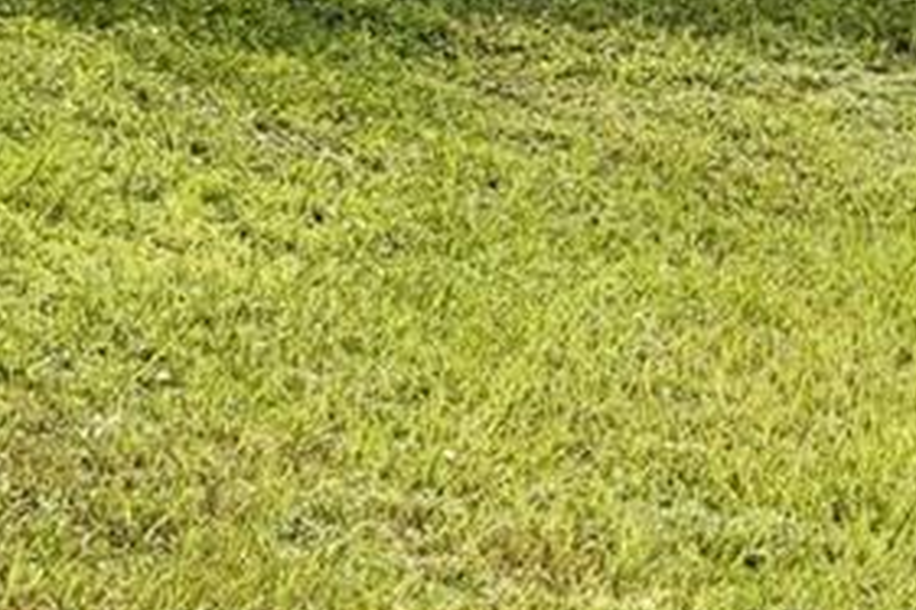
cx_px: 1698
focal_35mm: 199
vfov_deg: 6.7
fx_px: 5060
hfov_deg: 9.8
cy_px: -473
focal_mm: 35
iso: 400
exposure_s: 1/400
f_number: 8
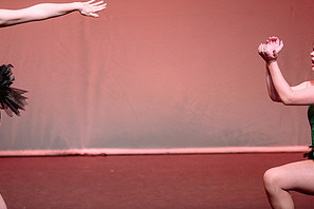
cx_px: 189
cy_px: 100
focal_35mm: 355
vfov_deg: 3.9
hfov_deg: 5.8
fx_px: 3096
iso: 1250
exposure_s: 1/500
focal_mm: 160
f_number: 2.8
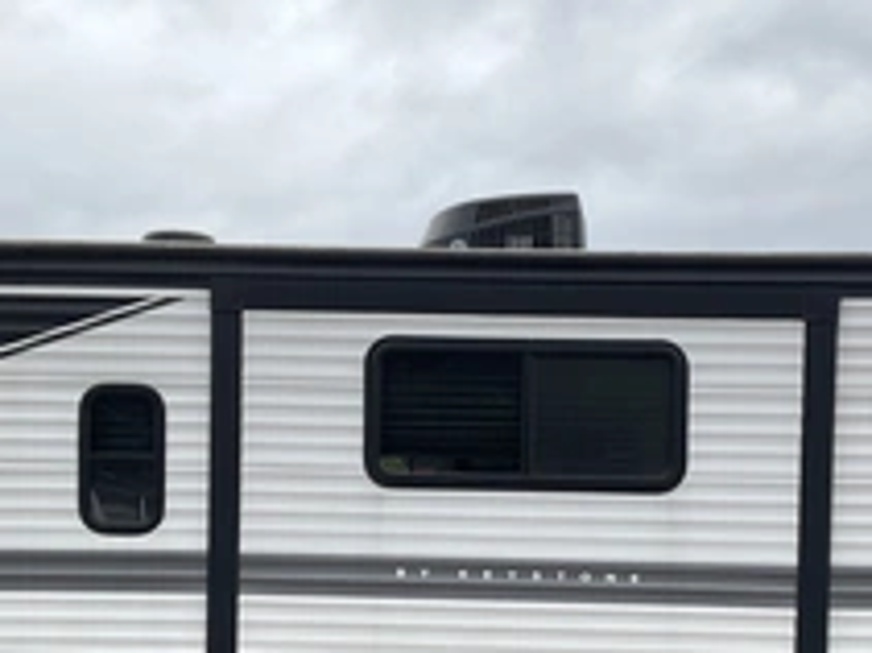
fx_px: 1385
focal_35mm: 55
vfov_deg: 25.9
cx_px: 512
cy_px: 550
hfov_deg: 34.9
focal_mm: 3
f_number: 1.8
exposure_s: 1/406
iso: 25
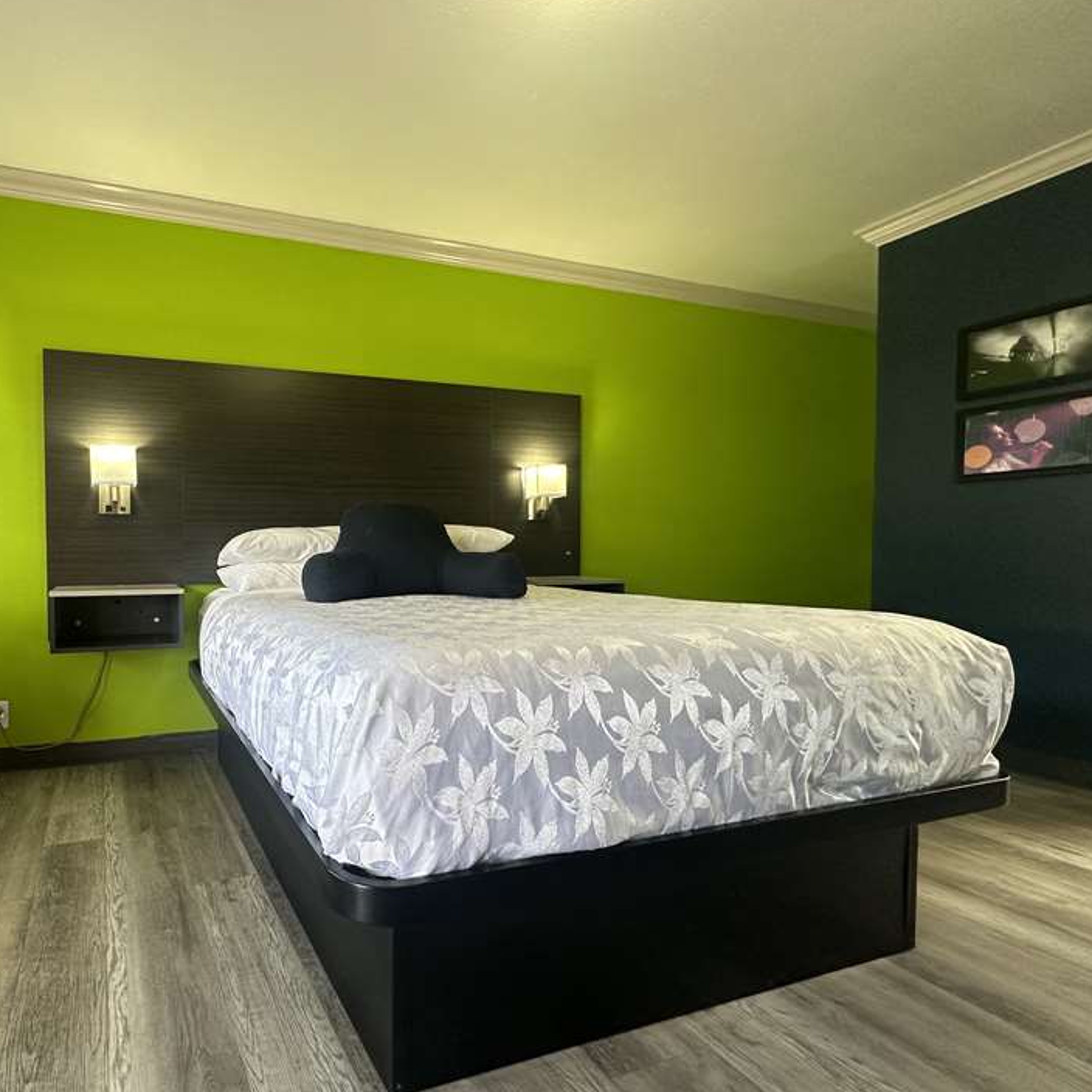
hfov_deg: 76.5
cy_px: 574
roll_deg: +0.2
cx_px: 313
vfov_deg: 80.7
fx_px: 642
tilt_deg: -1.9
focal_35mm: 18
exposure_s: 1/120
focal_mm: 2.22
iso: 200
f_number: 2.2
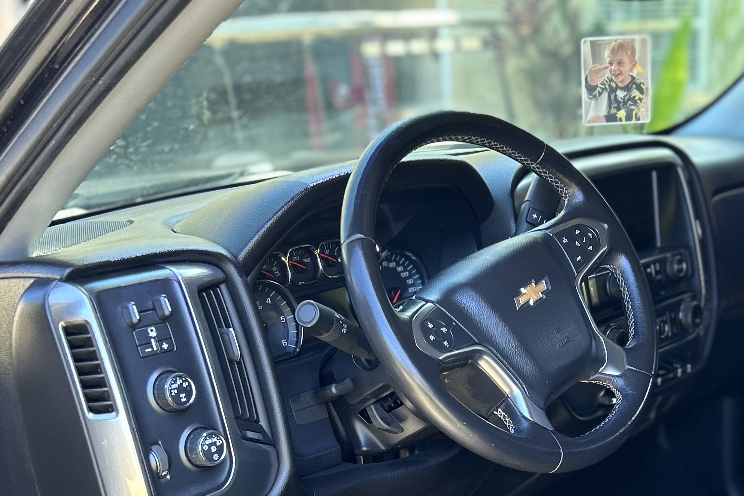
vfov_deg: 23.7
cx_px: 488
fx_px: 1137
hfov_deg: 35.9
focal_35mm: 55
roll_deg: +2.3
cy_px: 476
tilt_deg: -20.1
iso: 80
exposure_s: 1/121
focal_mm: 5.7
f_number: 1.5
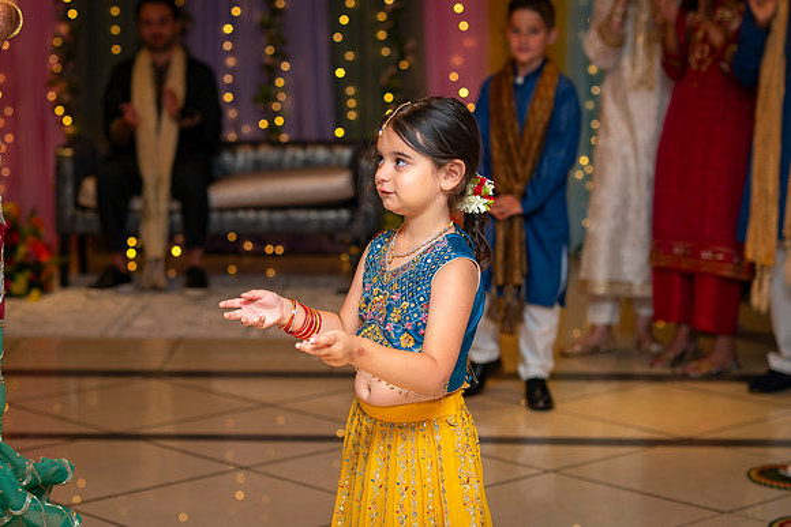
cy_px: 256
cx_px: 392
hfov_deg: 22.8
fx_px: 1965
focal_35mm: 89
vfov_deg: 15.3
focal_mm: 85
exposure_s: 1/100
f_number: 4
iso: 640
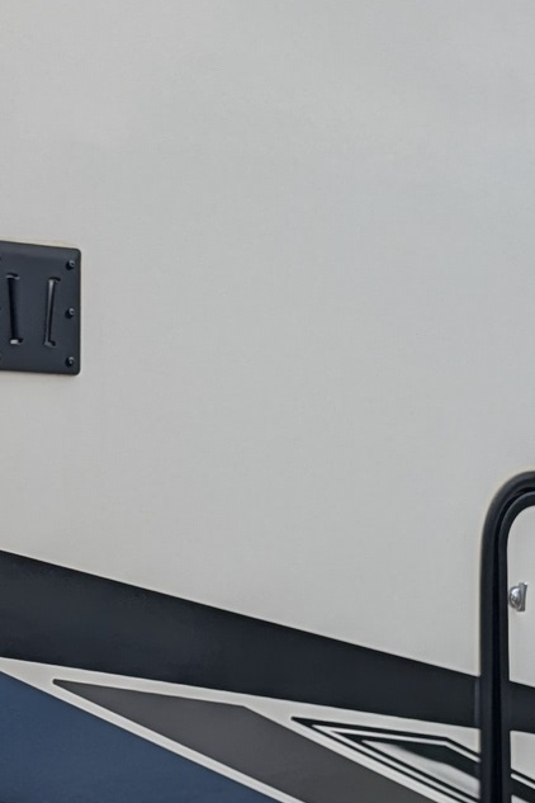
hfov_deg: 13.2
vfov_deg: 20.2
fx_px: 2251
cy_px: 499
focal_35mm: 101
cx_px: -81
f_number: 1.68
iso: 13
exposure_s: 1/1095
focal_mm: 6.9
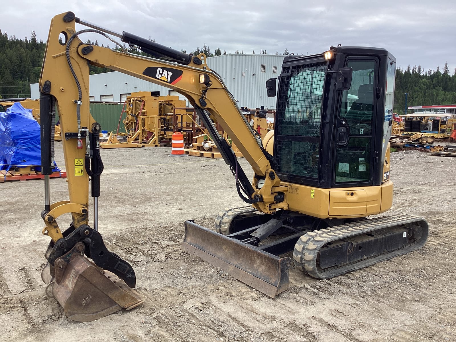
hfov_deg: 58.4
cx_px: 228
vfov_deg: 45.4
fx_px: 408
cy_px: 171
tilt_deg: -7.2
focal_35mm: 31
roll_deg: -1.1
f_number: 2.4
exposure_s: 1/595
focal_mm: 3.3
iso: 25
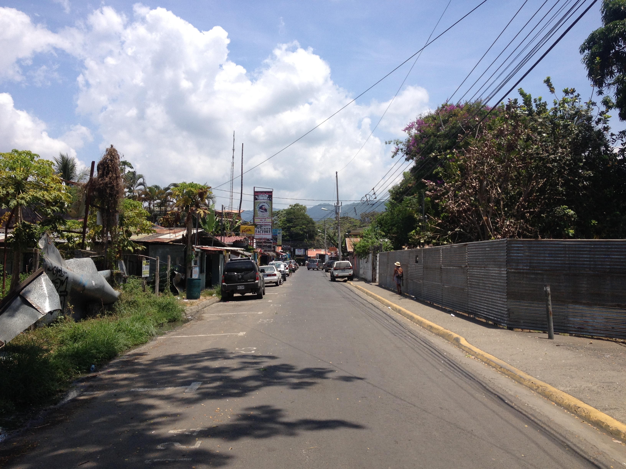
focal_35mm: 35
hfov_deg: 52.6
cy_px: 234
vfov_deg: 40.7
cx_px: 313
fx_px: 633
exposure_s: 1/1842
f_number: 2.4
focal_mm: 4.28
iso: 50
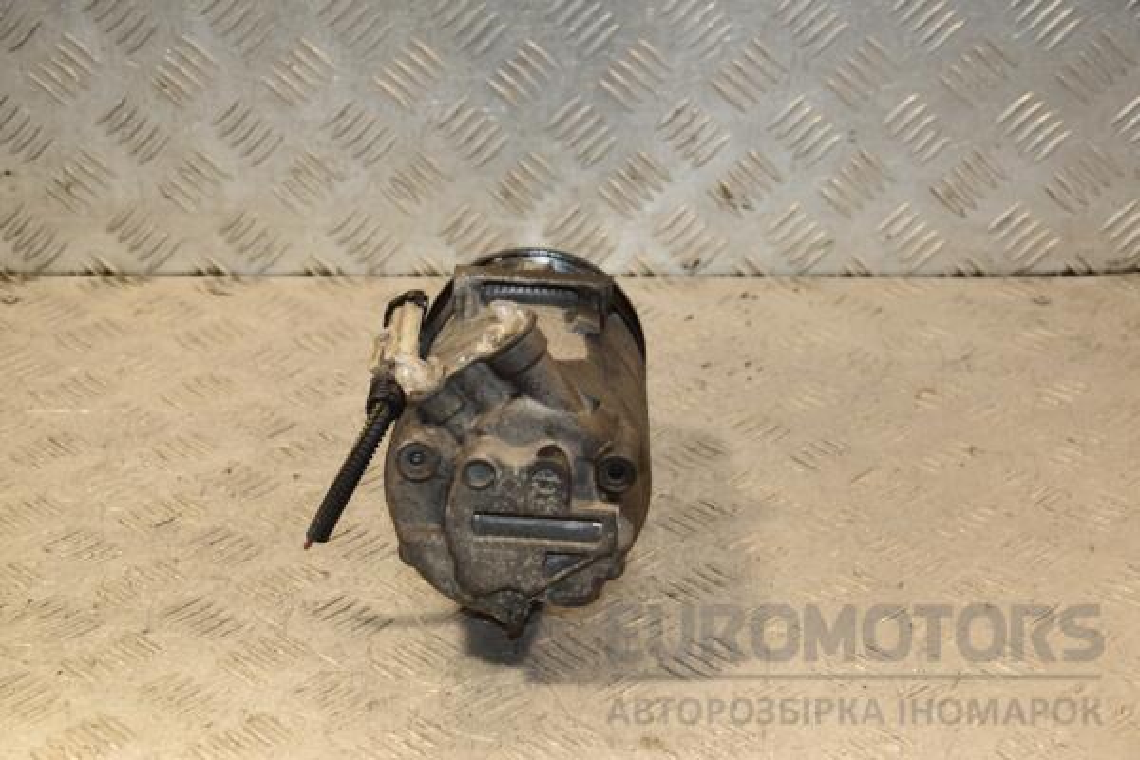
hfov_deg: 26.0
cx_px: 570
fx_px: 2470
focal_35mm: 78
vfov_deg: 17.5
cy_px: 380
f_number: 6.3
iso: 800
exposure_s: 1/200
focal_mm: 52
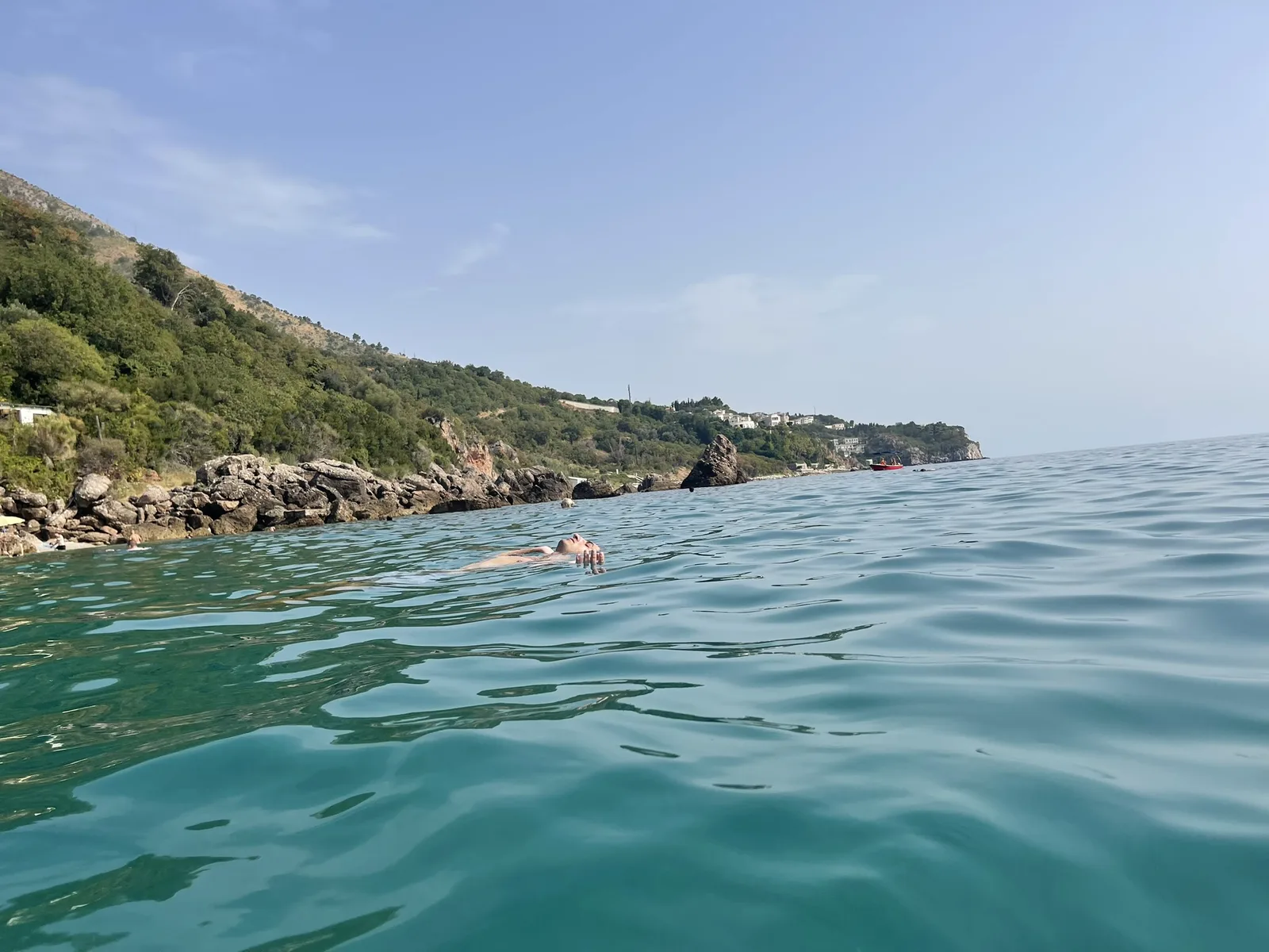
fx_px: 916
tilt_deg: +0.3
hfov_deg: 69.4
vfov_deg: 54.9
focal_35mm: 25
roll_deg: +2.1
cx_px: 634
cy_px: 476
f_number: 1.6
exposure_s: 1/5128
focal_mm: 5.1
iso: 32
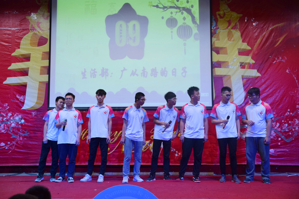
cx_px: 150
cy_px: 100
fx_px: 361
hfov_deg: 45.0
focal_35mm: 44
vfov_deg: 30.8
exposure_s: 1/60
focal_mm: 29
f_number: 4
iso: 900
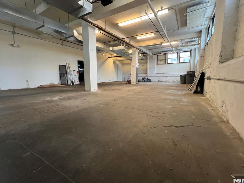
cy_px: 88
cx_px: 127
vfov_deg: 85.6
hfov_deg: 102.0
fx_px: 99
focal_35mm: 14
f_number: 1.8
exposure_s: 1/60
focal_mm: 1.57
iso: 200
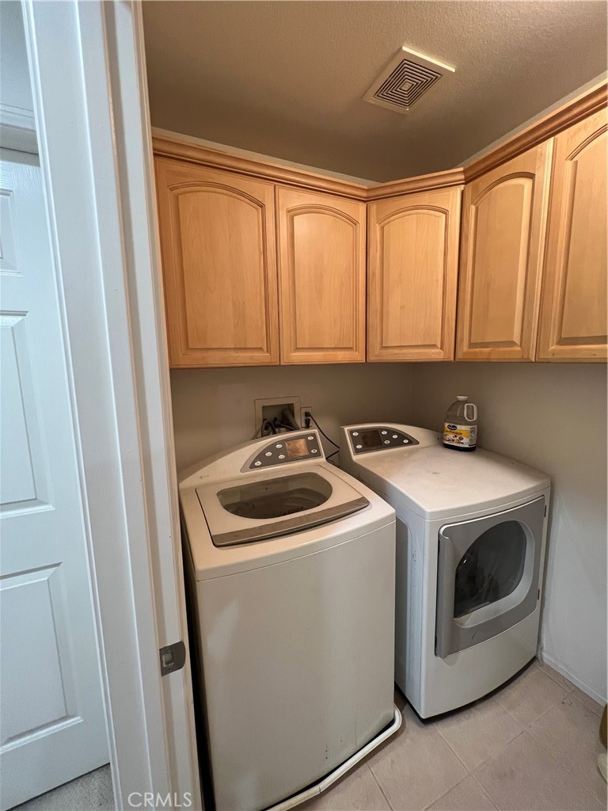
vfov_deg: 106.2
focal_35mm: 13
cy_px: 406
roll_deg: +1.3
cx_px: 304
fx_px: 304
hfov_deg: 89.9
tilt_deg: -7.3
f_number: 1.8
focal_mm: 1.57
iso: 250
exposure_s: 1/60
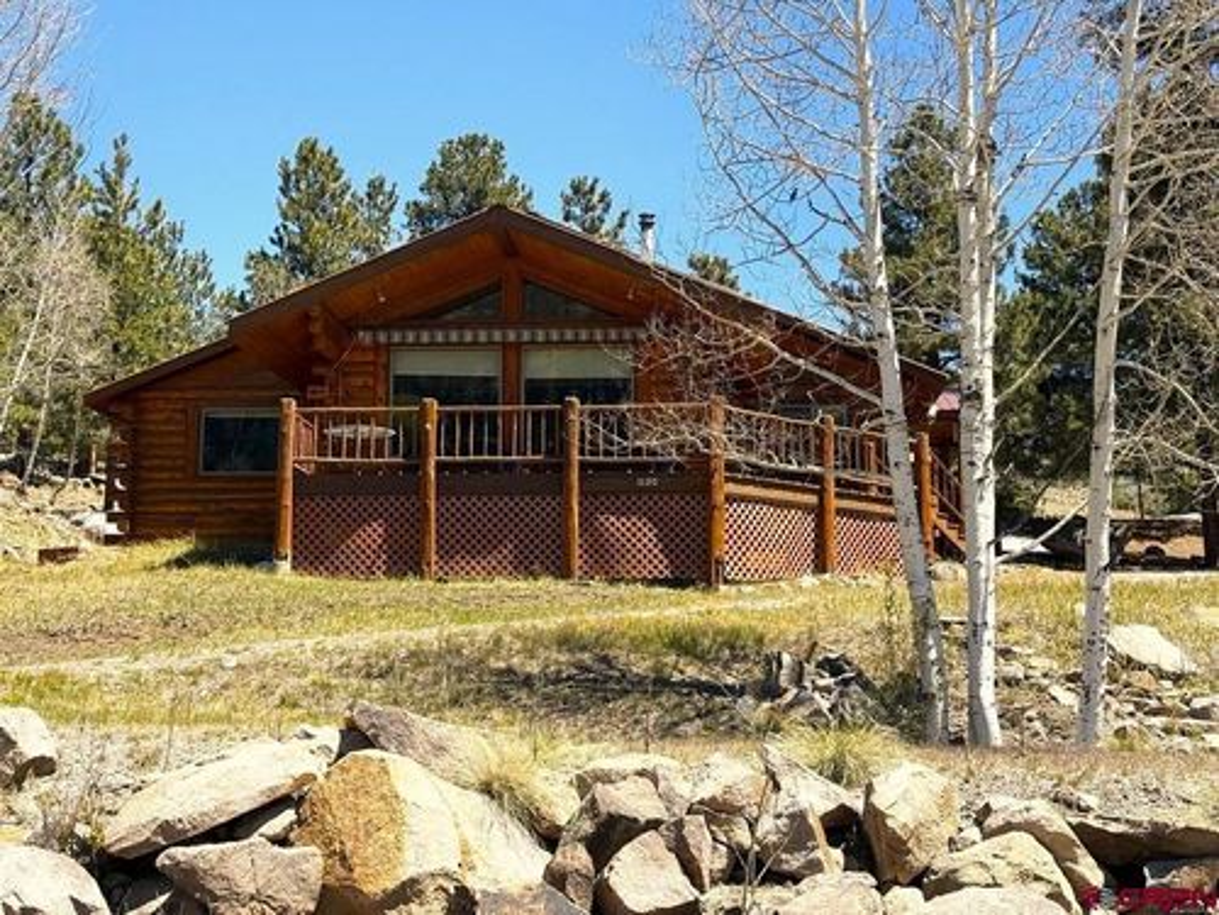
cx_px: 610
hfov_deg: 39.7
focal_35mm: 48
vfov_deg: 30.3
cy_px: 458
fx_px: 1690
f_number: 1.78
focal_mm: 6.76
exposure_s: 1/2577
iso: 64
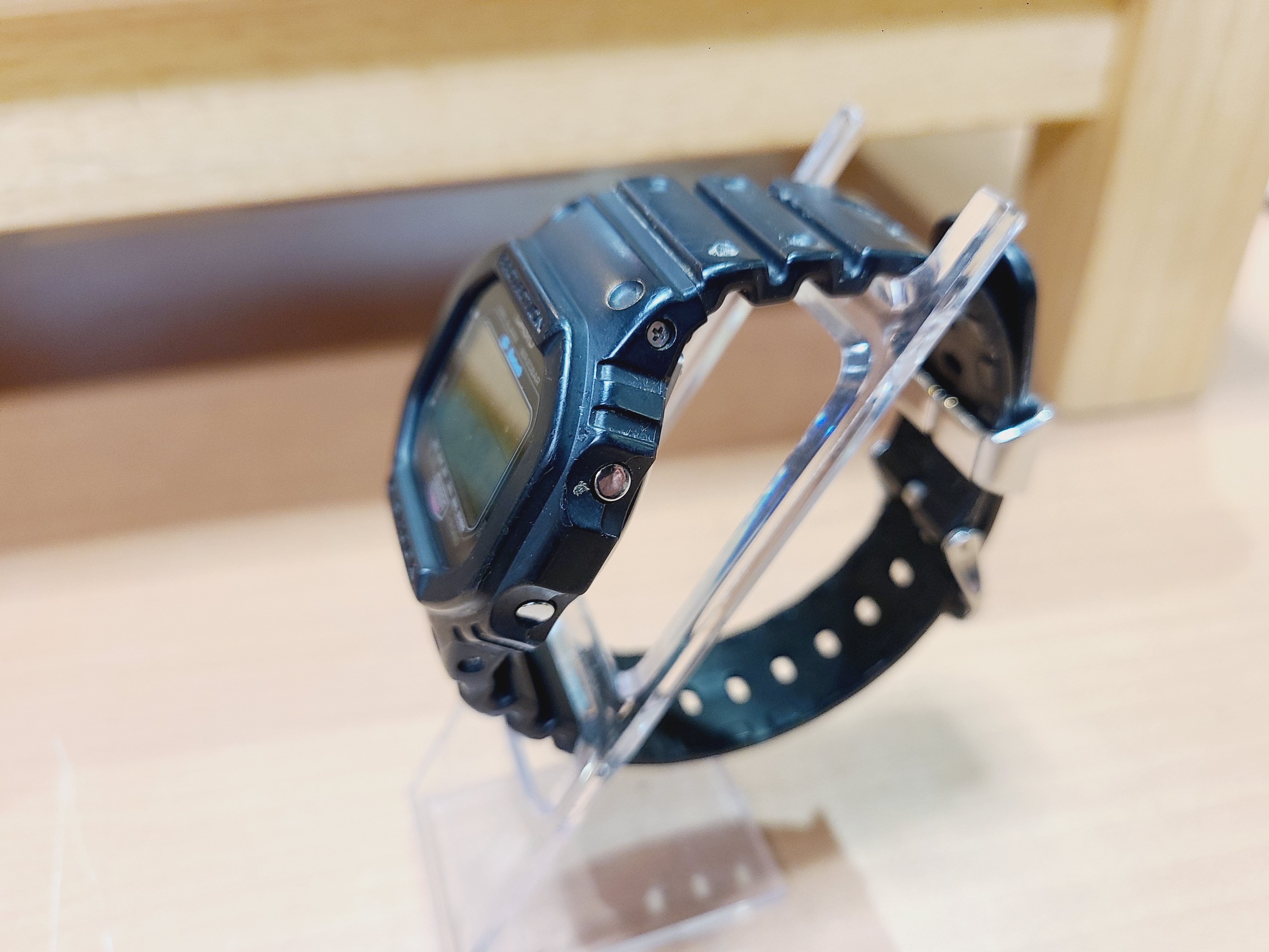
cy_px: 476
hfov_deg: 67.3
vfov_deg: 53.1
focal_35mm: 26
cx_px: 634
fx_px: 953
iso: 250
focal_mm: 5.4
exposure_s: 1/50
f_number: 1.8
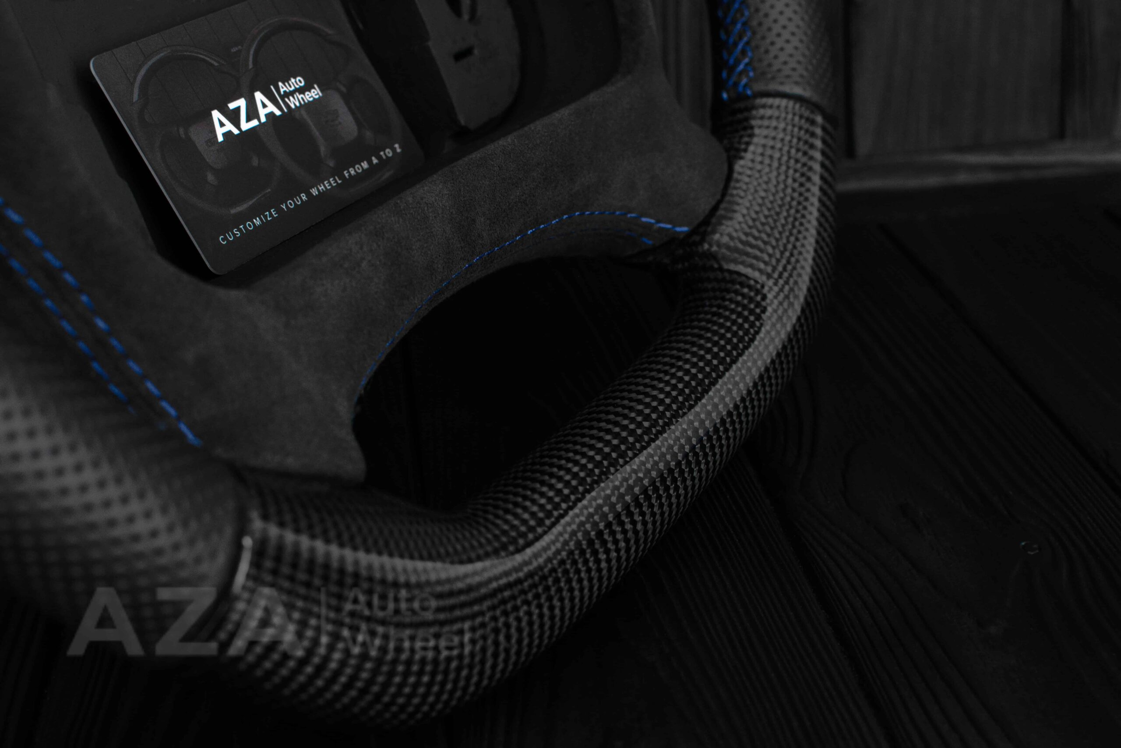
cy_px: 374
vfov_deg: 25.8
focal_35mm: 52
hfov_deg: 37.8
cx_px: 560
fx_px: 1635
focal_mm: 35
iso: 500
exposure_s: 1/125
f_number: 6.3
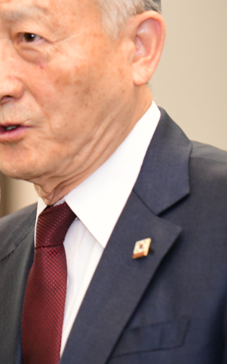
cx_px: -63
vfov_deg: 7.3
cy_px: 114
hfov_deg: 4.5
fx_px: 2862
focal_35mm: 289
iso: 1600
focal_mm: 116
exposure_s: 1/60
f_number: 2.8
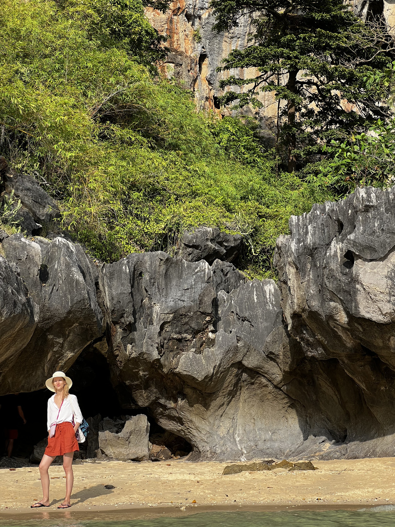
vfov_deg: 25.3
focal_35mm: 77
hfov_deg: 19.1
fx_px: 1172
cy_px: 264
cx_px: 198
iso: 32
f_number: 2.8
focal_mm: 9
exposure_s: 1/293
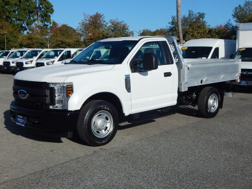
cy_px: 94
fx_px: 313
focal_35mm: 43
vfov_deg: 33.6
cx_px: 126
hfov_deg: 43.9
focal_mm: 7.7
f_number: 7.1
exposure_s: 1/1000
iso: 125
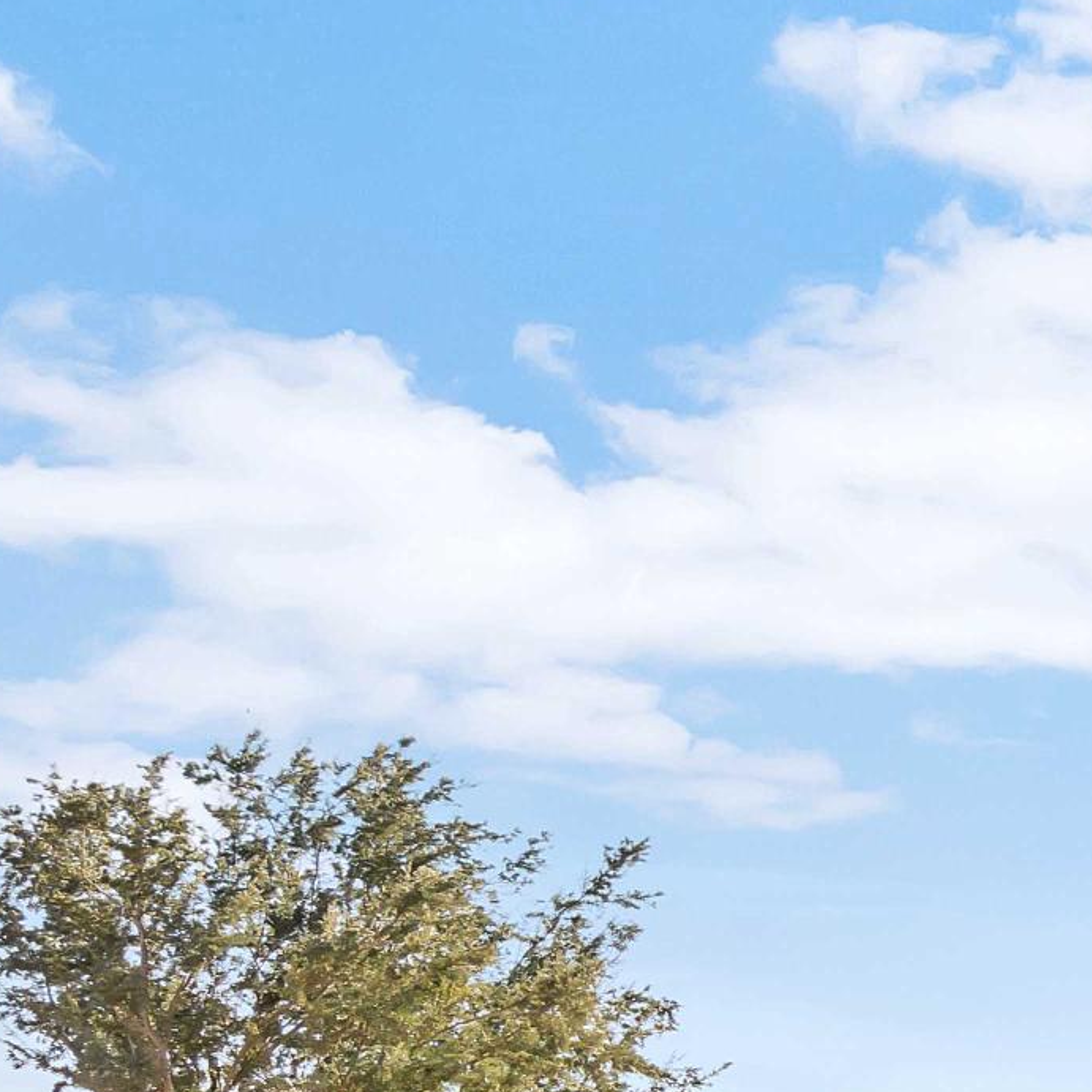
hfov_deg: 17.8
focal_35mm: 61
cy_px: 1201
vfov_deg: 26.1
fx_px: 2172
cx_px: 2272
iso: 250
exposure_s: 1/400
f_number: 10
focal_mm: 11
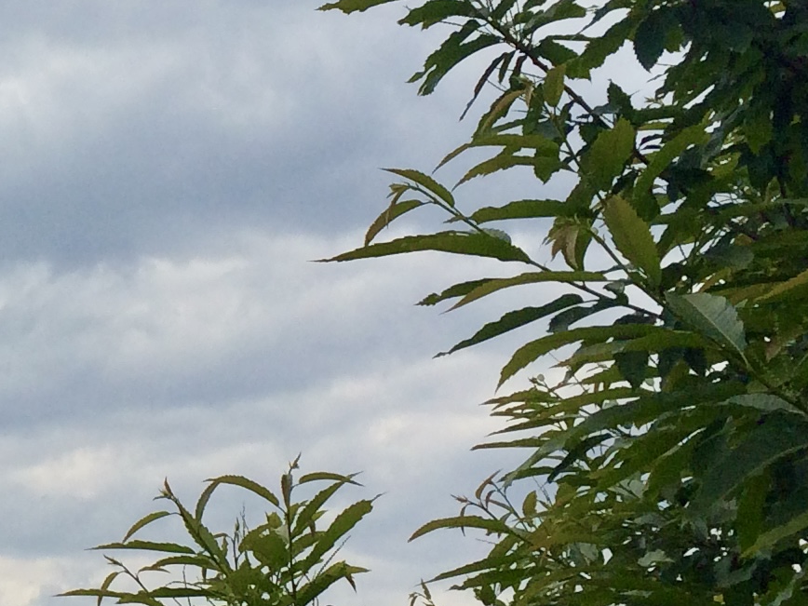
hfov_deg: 16.4
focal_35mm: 109
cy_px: 179
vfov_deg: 13.6
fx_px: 2544
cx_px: -410
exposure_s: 1/5128
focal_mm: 4.15
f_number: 2.2
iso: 32
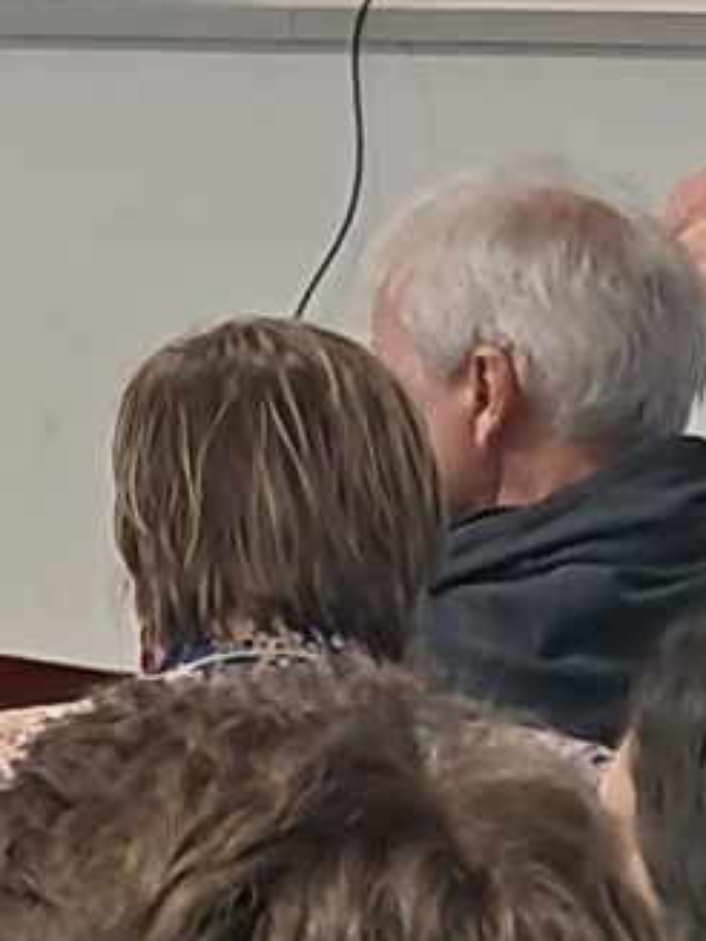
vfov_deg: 9.4
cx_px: -1607
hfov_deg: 6.3
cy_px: 425
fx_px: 5738
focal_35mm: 211
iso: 125
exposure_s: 1/50
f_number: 1.8
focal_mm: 4
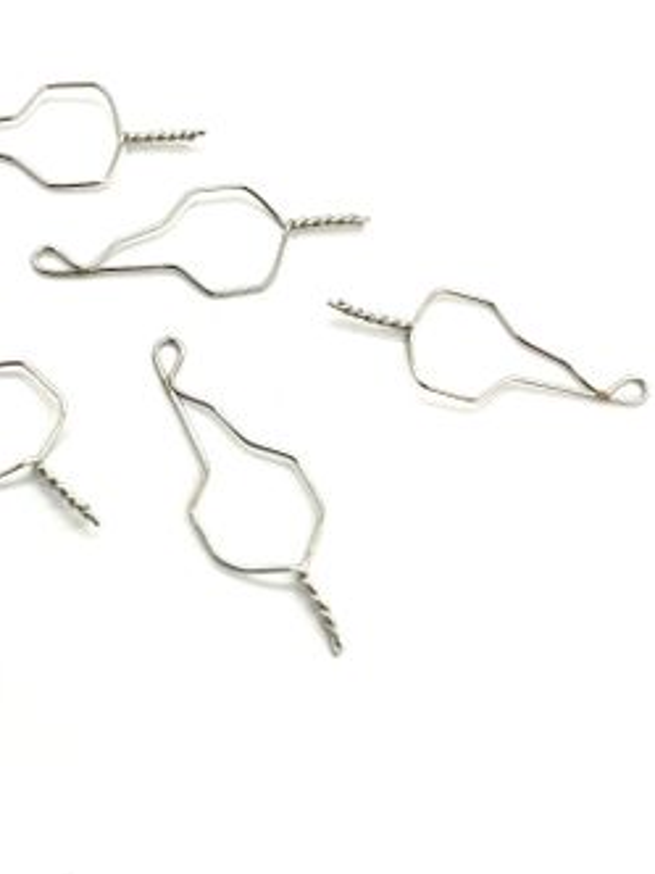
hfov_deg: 30.6
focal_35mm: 47
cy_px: 461
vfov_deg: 40.4
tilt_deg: -69.3
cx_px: 208
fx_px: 1186
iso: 80
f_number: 1.8
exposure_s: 1/100
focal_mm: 4.25
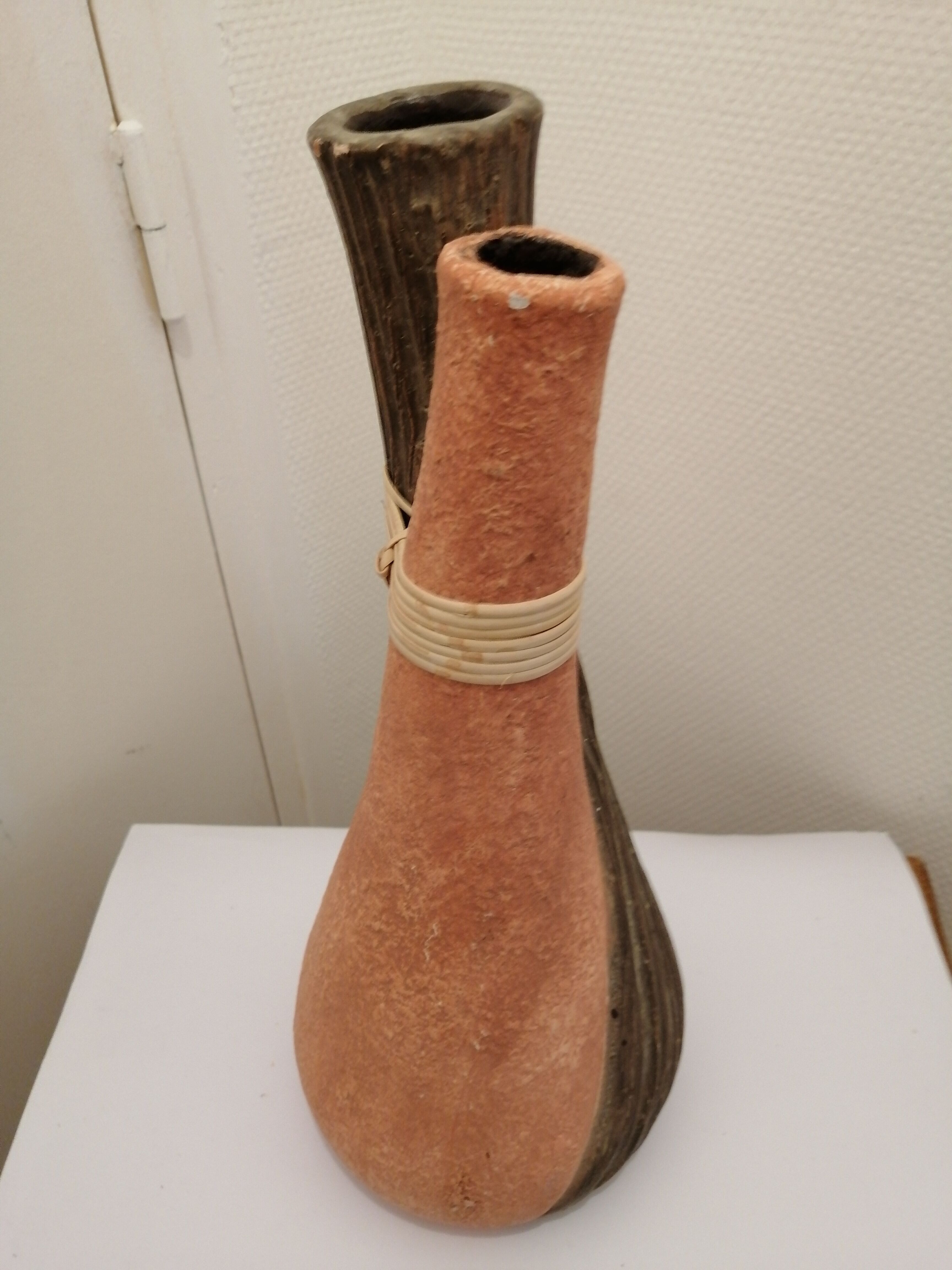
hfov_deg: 53.1
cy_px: 635
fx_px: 953
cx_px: 476
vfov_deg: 67.3
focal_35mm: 26
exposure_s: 1/33.3
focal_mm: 3.96
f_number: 1.8
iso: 250
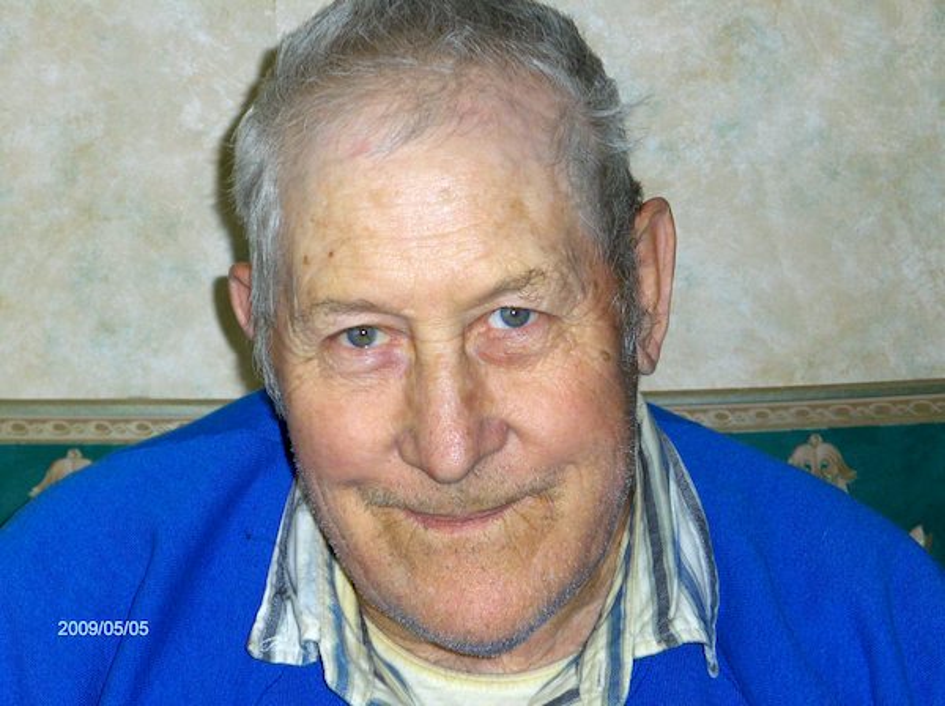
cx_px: 472
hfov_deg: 22.8
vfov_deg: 17.1
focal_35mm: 86
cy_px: 353
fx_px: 2344
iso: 50
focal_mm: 17.7
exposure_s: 1/108
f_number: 4
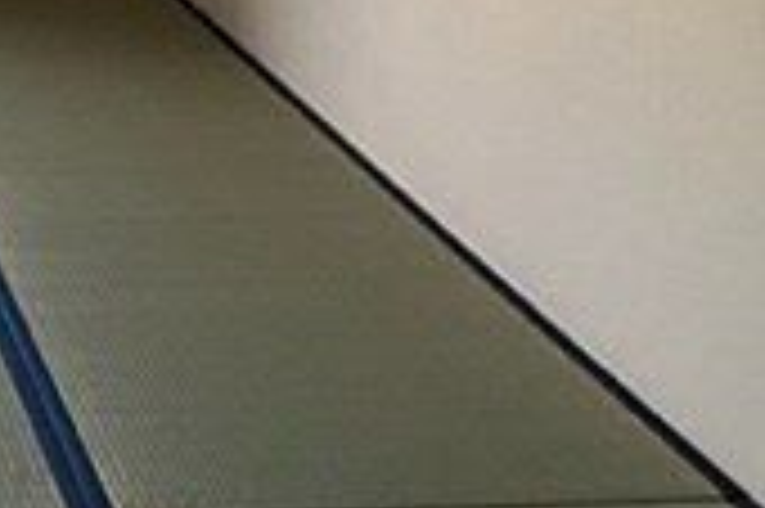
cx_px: -306
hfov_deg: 28.9
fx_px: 1083
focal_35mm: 51
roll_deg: +0.1
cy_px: -238
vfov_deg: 22.2
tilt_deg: -10.6
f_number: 1.8
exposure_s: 1/99
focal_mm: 1.57
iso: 32
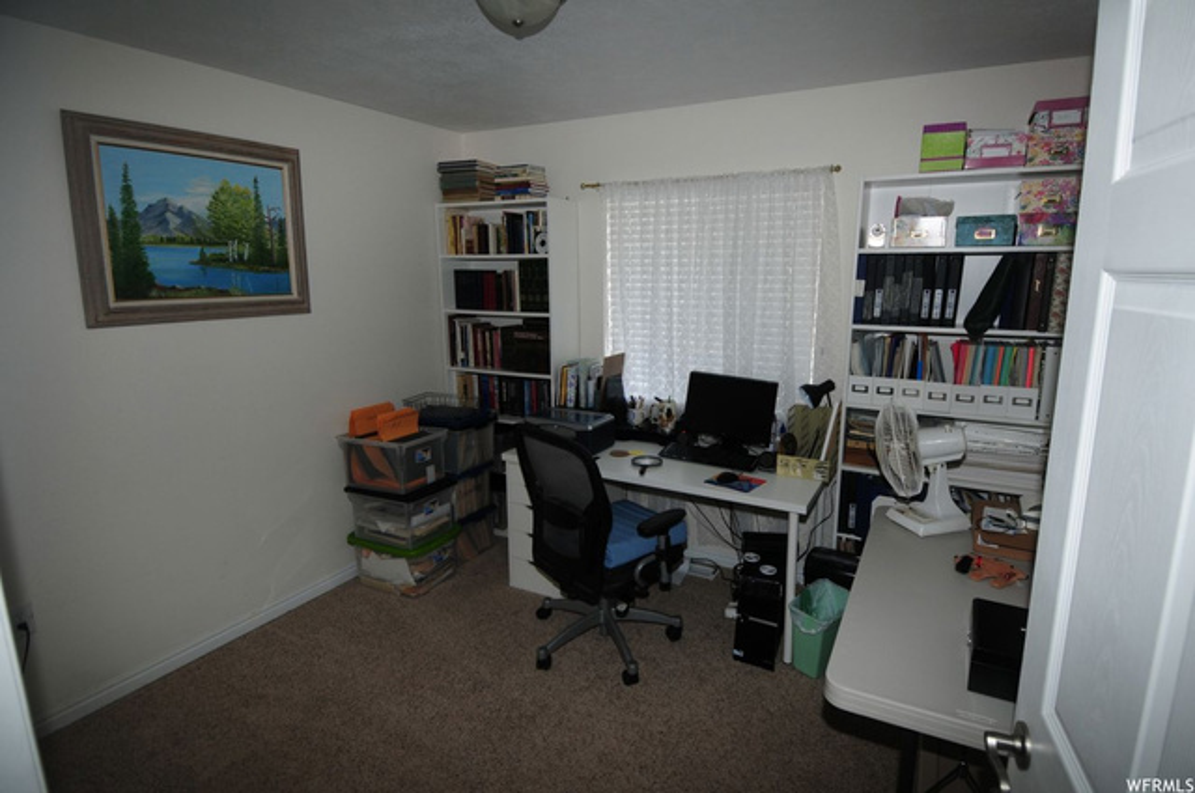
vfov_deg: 67.2
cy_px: 396
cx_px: 598
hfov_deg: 90.1
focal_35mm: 18
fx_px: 597
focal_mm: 12
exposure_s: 1/60
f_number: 5
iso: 200
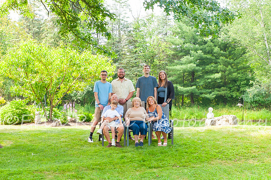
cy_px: 103
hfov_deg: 27.0
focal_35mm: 75
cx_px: 135
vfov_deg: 18.2
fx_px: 564
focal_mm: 48
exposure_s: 1/160
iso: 800
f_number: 14
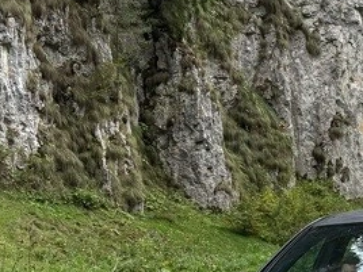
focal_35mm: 97
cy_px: 346
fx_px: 1017
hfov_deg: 18.6
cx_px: 488
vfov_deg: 14.6
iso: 50
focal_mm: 5.96
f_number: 1.6
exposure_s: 1/408
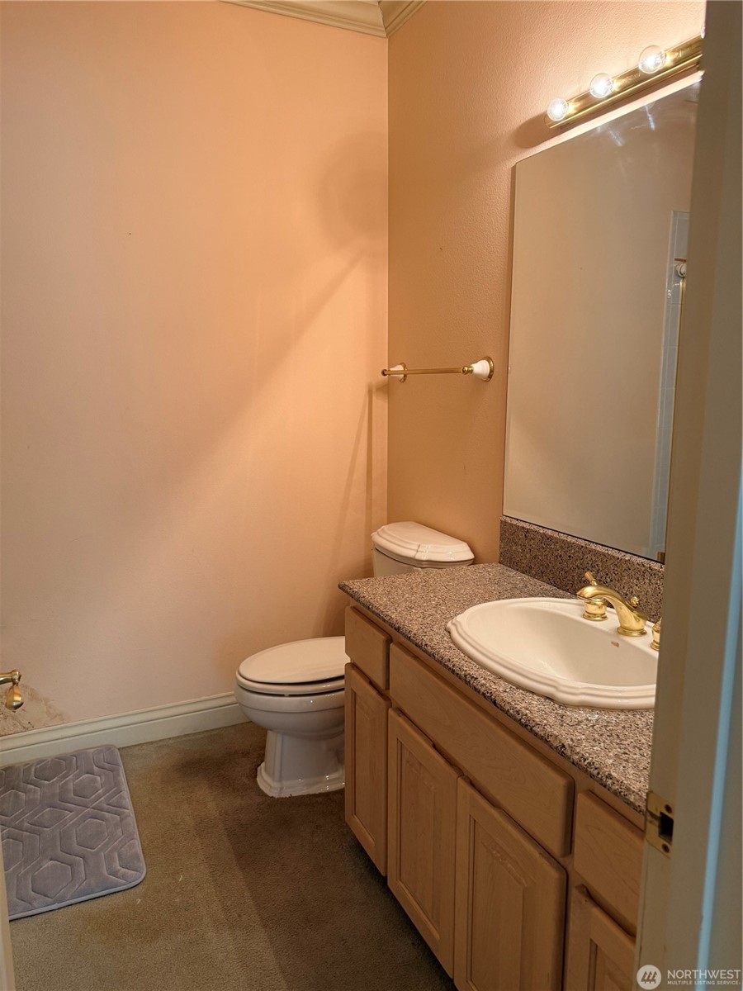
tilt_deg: -10.4
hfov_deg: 56.8
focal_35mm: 24
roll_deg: -0.8
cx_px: 372
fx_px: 687
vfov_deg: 71.6
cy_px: 496
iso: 200
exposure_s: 1/122
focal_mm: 6.76
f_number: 1.78
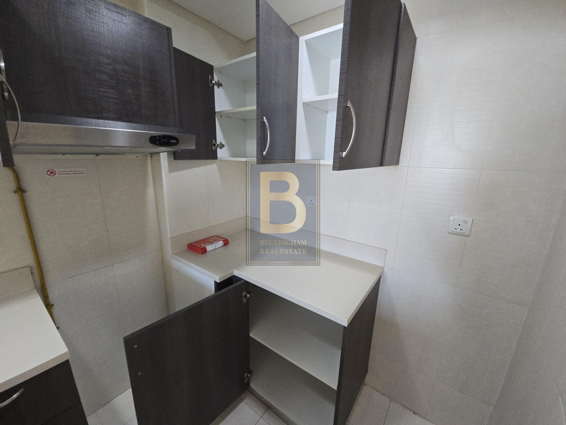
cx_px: 283
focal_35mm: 13
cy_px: 212
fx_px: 213
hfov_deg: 106.2
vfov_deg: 89.9
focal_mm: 2.2
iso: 250
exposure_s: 1/50
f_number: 2.2
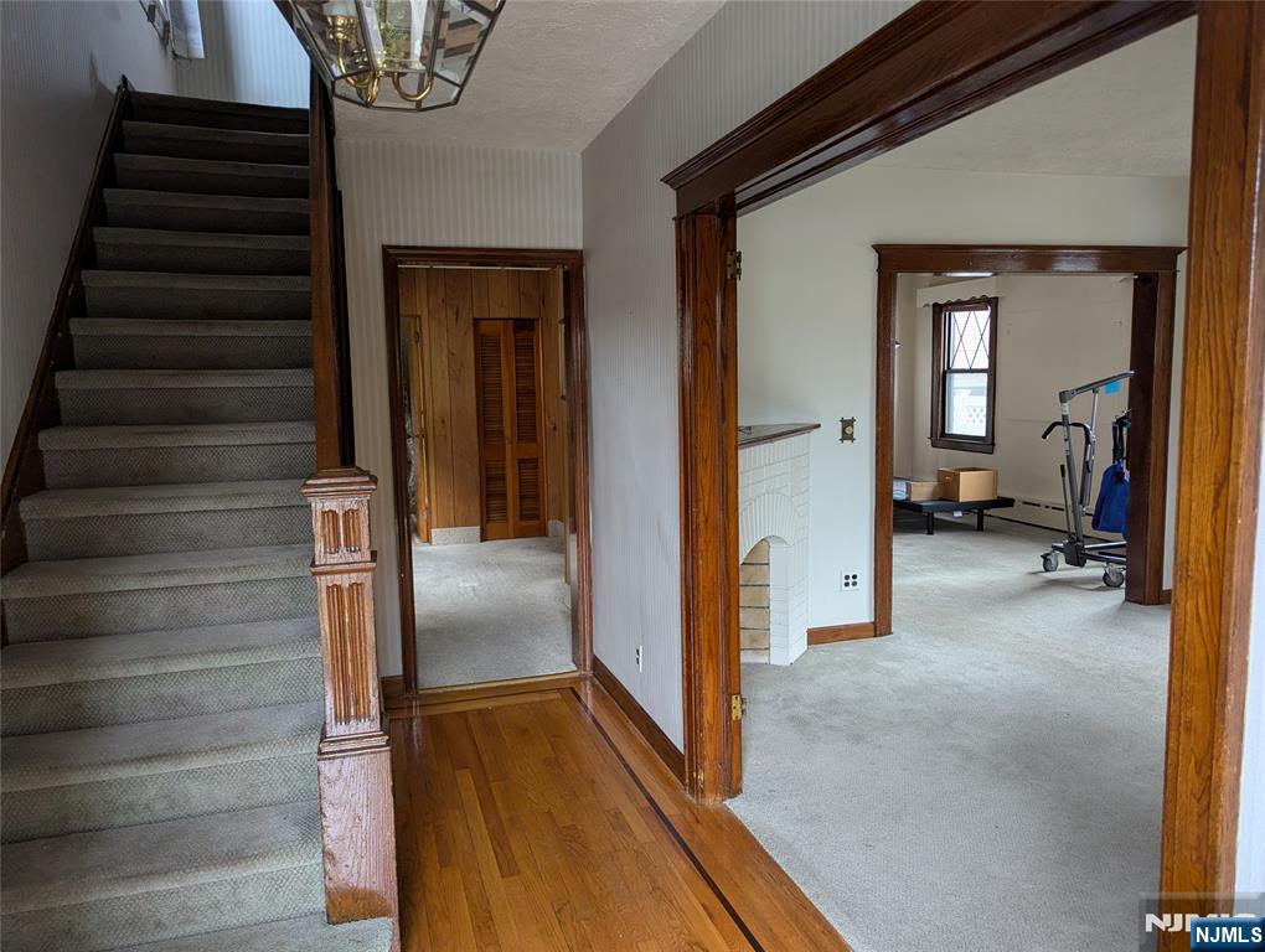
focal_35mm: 24
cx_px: 632
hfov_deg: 71.5
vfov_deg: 56.9
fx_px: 878
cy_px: 476
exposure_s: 1/30.4
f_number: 1.85
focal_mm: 6.81
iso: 64
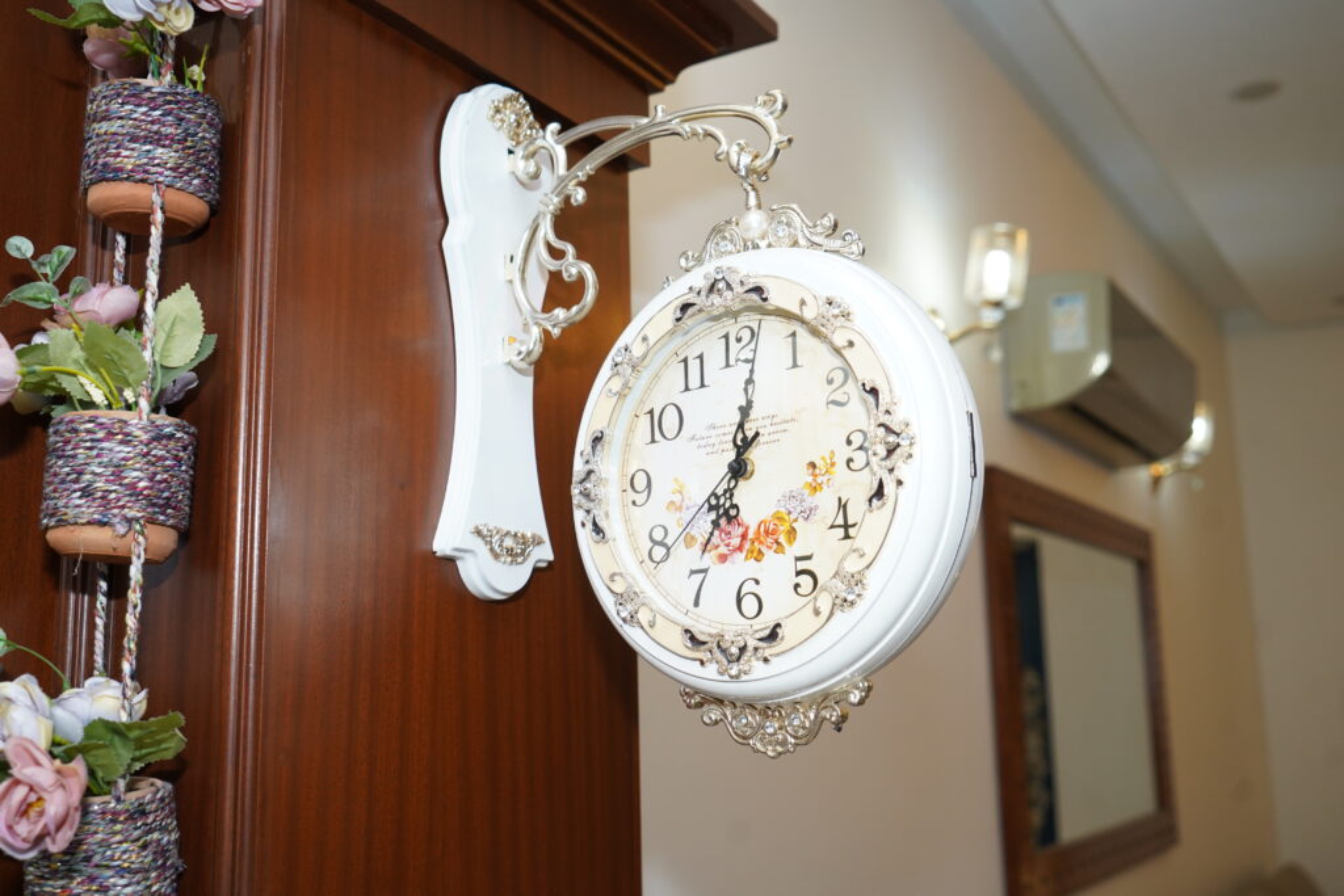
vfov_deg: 36.9
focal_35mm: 36
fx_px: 1344
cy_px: 448
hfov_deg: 53.1
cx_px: 672
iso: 1000
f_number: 4.5
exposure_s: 1/125
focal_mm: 36
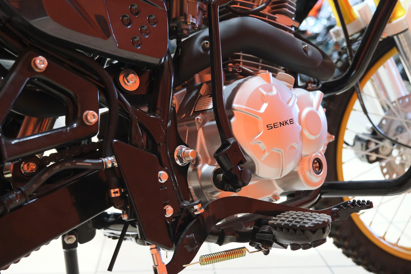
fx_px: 468
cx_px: 206
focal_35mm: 41
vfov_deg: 32.6
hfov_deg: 47.4
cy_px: 137
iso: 5000
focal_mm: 27.5
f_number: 4
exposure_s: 1/100
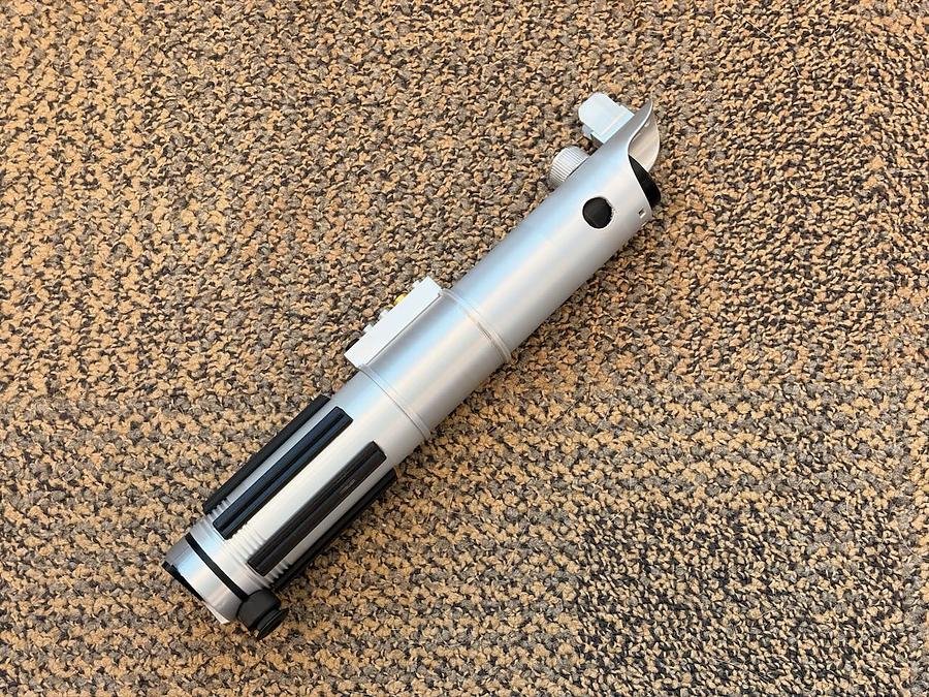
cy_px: 348
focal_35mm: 52
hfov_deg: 36.8
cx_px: 464
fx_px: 1396
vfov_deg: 28.0
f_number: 1.6
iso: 125
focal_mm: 5.96
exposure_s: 1/60
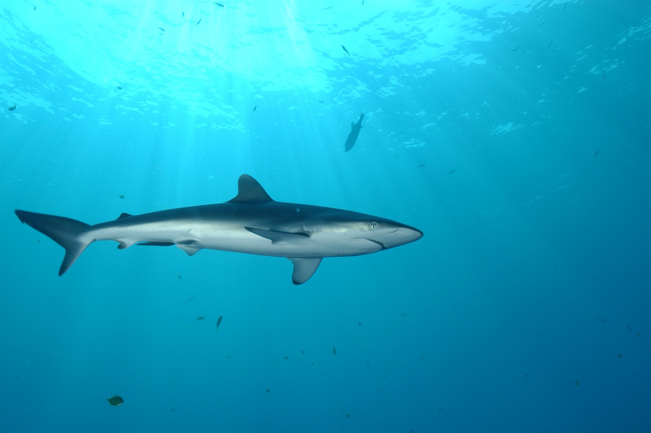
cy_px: 219
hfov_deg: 51.9
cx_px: 319
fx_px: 668
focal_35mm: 37
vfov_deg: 35.9
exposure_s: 1/100
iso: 200
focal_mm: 24
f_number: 16
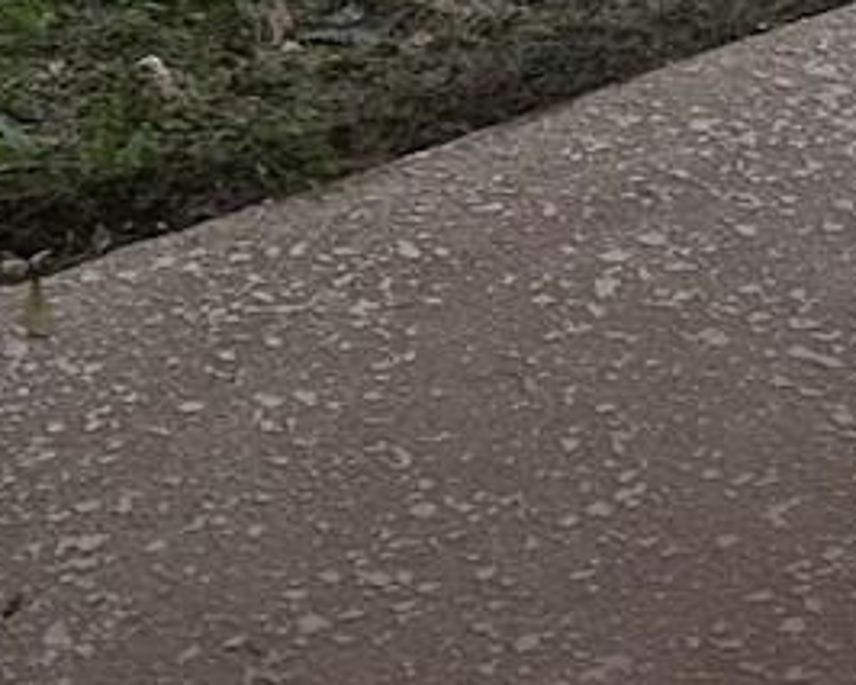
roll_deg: -3.3
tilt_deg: -7.9
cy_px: -1113
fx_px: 3573
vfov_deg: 9.4
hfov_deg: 13.5
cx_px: 879
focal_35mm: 141
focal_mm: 6.86
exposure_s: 1/120
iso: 64
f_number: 1.78
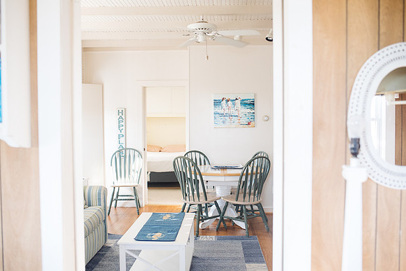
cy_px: 136
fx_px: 395
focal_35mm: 35
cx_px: 203
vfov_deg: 37.9
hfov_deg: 54.4
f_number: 2.8
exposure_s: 1/160
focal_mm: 35
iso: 1600
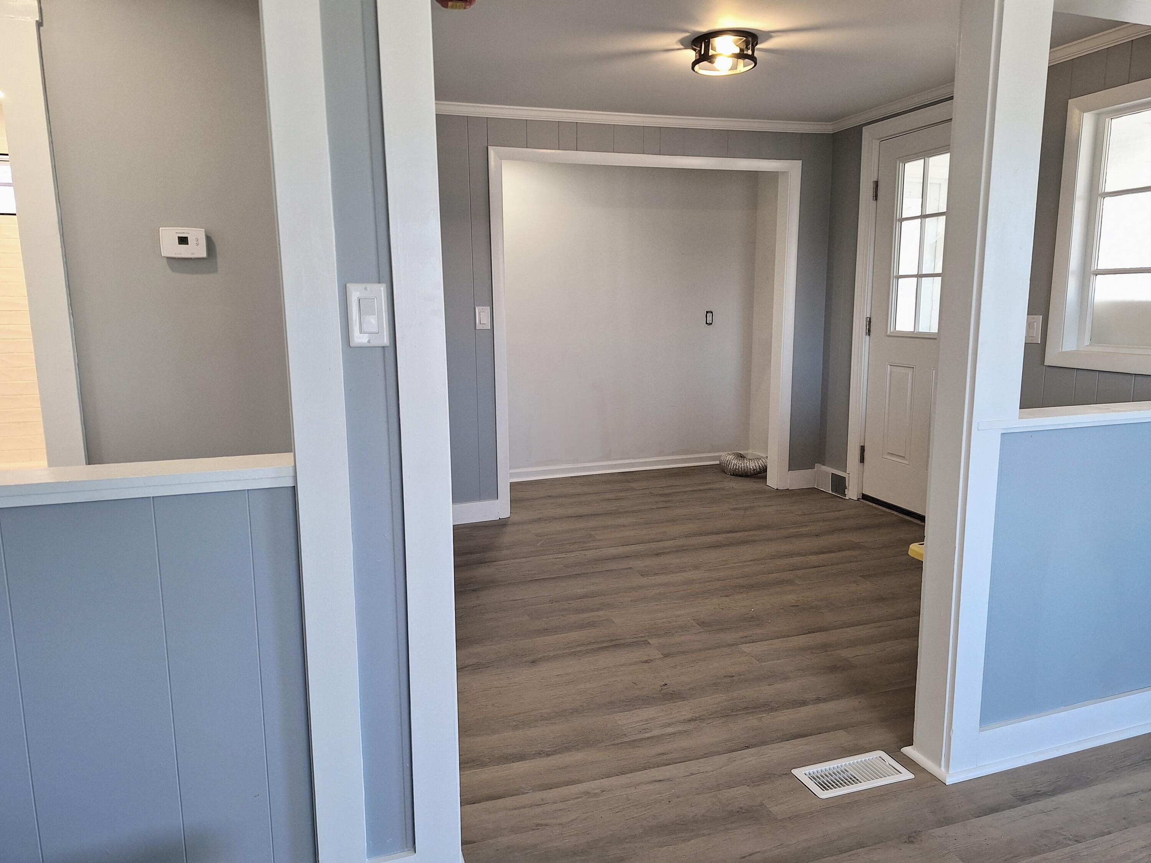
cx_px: 576
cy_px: 432
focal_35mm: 23
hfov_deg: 73.9
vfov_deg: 58.9
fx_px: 765
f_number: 1.8
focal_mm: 5.54
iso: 64
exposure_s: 1/60
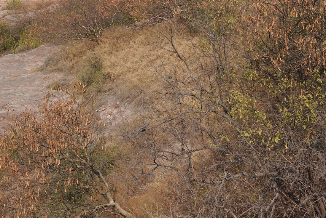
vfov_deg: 23.4
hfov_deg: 35.6
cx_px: 176
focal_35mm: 56
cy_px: 10
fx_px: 507
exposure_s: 1/100
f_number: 18
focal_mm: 24
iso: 100
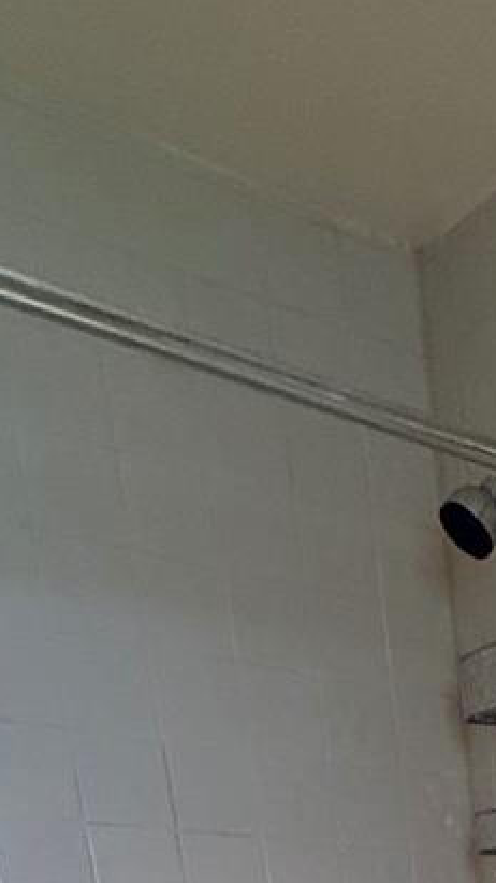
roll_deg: +1.5
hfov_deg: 17.1
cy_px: 1405
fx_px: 1334
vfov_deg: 25.1
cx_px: 904
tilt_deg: -16.2
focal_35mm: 57
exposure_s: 1/60
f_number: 2.2
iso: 250
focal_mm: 2.22
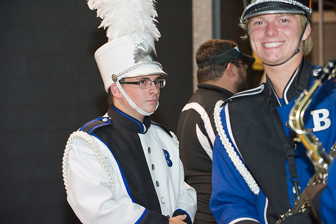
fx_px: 979
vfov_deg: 13.0
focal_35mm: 105
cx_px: 168
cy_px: 112
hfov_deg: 19.5
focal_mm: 105
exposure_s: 1/125
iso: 4000
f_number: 4
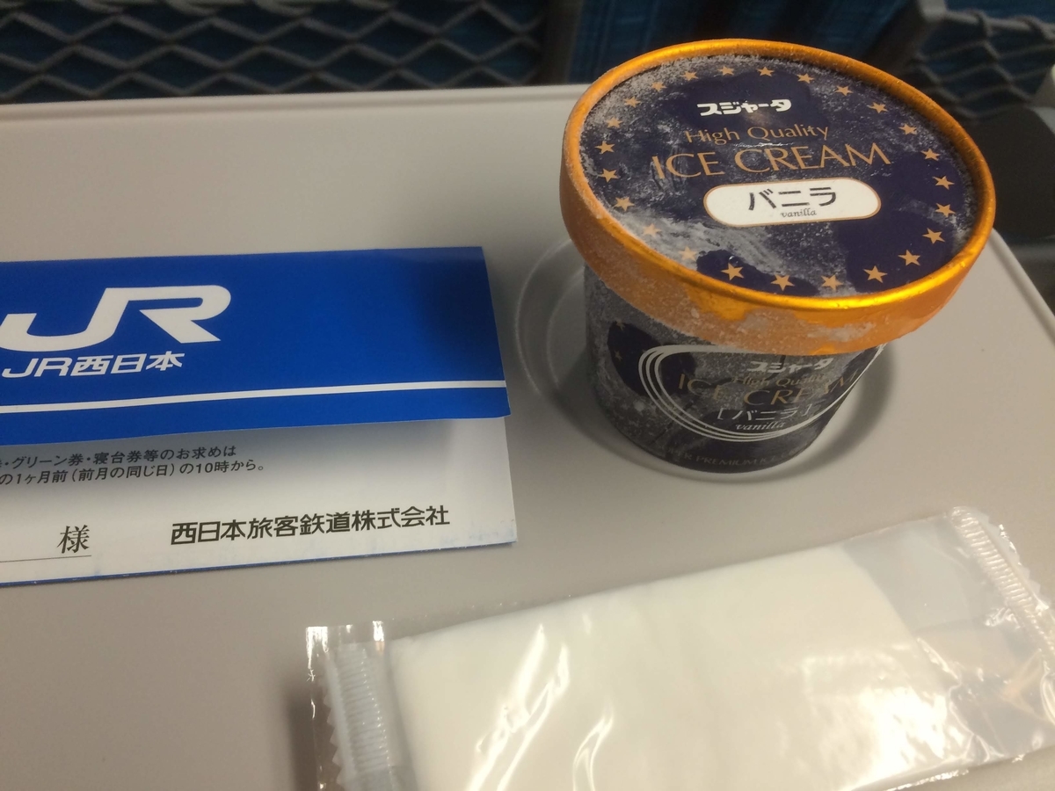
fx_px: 884
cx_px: 528
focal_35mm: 29
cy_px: 396
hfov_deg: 61.7
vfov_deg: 48.2
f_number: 2.2
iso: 64
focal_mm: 4.15
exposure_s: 1/30
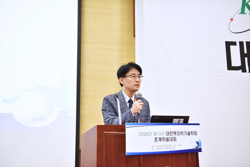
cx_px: 125
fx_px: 292
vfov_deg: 31.9
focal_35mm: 42
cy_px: 84
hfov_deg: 46.4
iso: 6400
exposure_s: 1/800
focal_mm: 42
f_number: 2.8
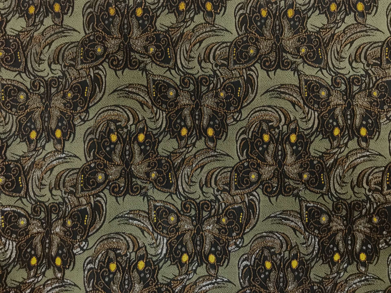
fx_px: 316
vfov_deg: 49.7
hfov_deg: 63.4
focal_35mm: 28
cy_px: 146
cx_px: 196
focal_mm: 3.99
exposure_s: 1/15
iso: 100
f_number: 1.8
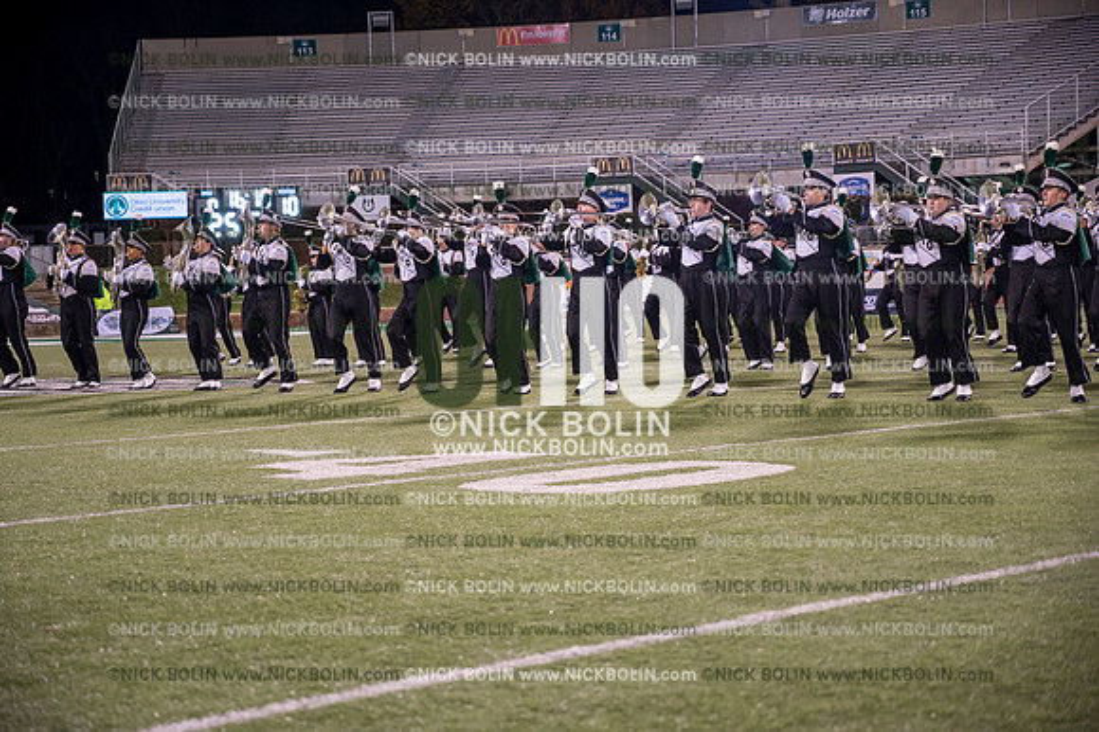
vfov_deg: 19.4
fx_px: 2136
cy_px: 366
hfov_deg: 28.9
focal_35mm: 70
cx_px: 550
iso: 3200
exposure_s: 1/640
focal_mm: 70
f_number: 4
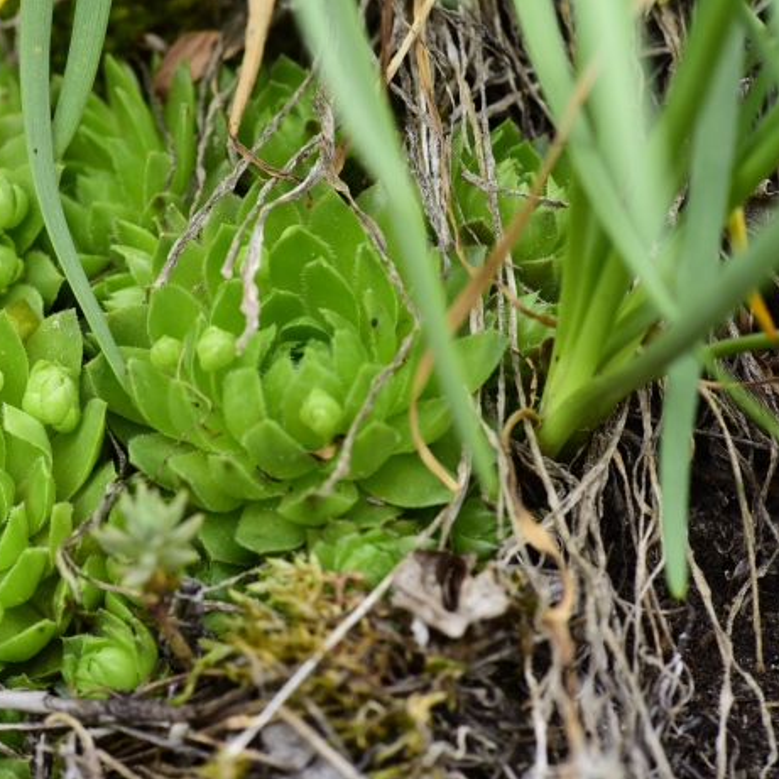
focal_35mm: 155
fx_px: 3946
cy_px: 340
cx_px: 137
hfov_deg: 11.2
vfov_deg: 11.3
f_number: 11
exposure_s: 1/125
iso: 800
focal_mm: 105
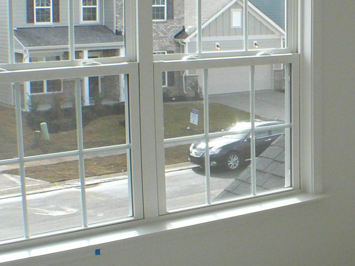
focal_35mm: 106
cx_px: 392
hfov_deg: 17.9
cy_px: 136
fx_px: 1087
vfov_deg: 14.0
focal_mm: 7
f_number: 3.3
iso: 200
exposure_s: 1/500
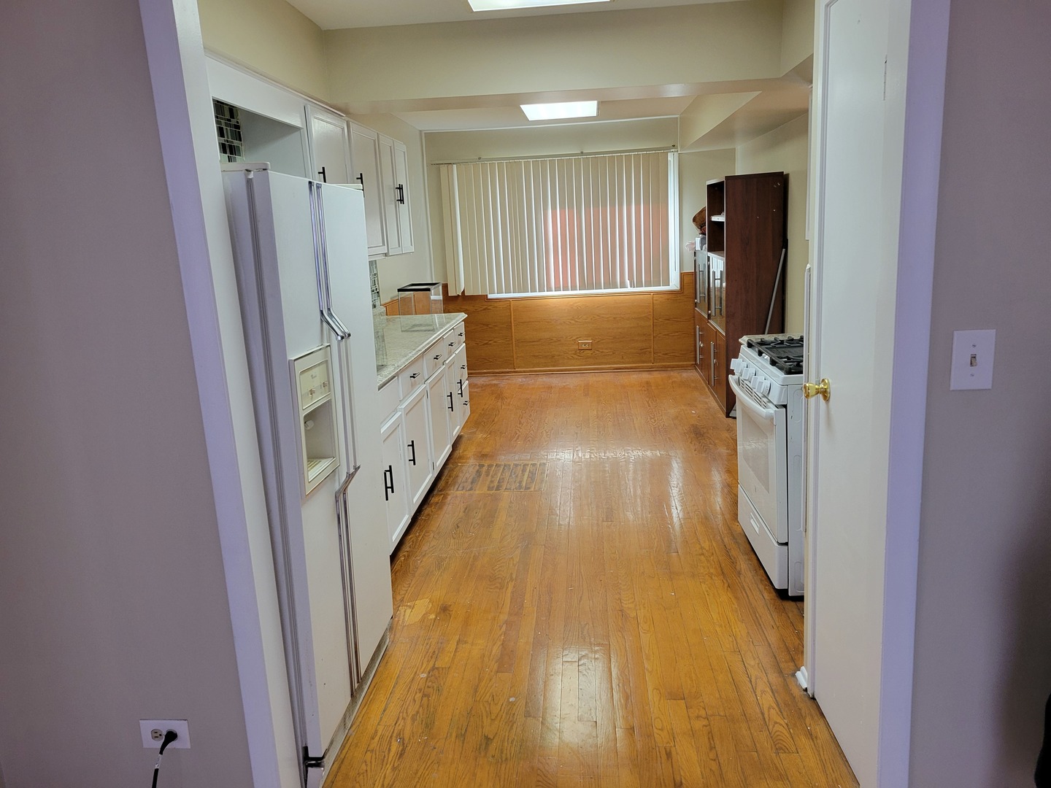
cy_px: 394
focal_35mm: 26
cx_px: 526
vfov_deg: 53.1
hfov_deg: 67.3
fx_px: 789
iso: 250
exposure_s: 1/120
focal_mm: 5.4
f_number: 1.8
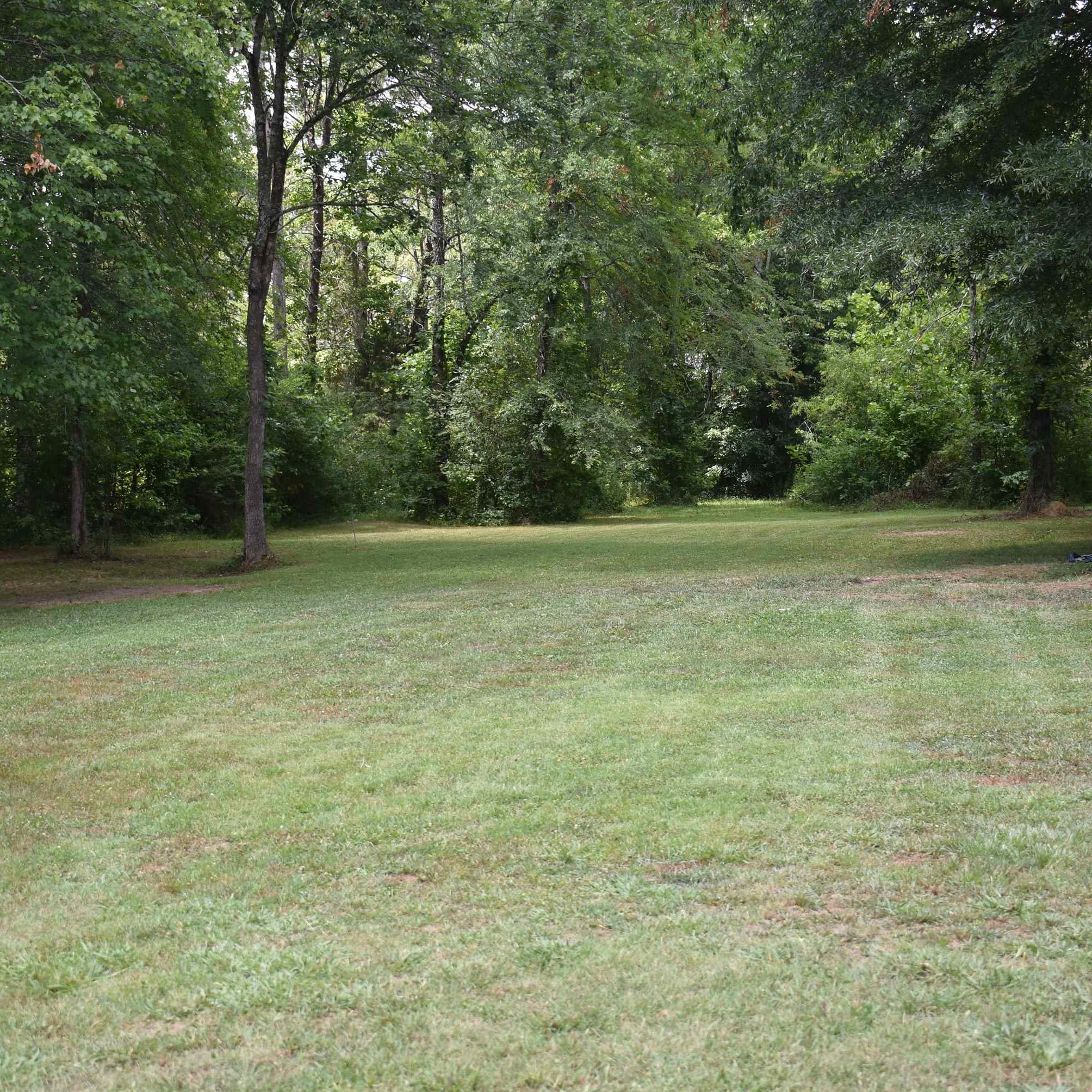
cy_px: 538
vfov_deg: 32.4
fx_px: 1879
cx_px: 419
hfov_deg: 32.3
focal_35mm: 53
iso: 100
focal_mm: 27
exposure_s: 1/200
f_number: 4
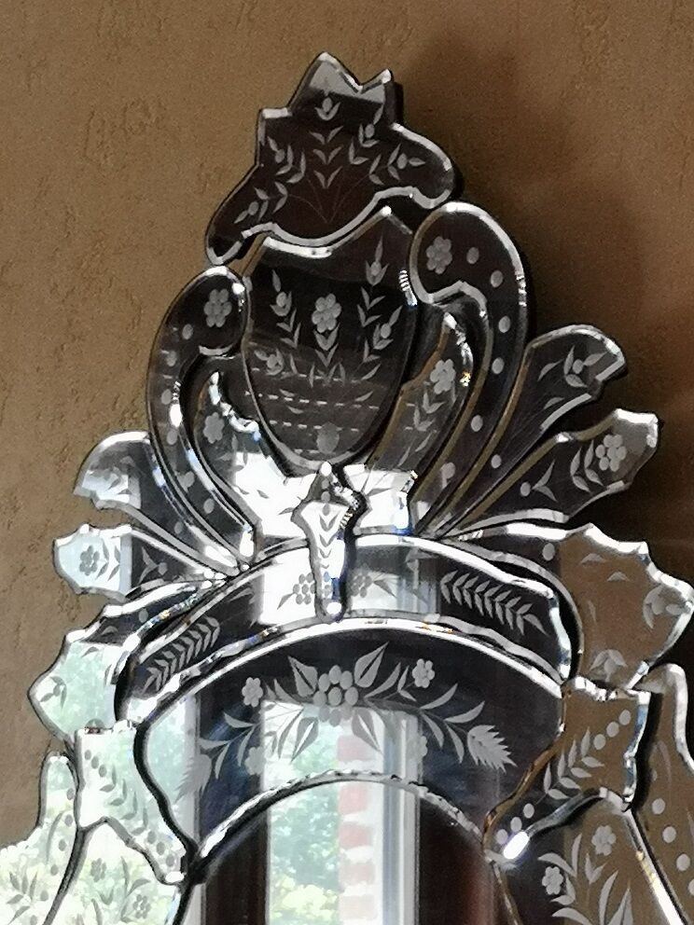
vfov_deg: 15.4
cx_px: 347
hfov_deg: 11.6
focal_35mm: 128
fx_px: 3422
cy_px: 462
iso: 64
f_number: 1.8
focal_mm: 3.95
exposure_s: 1/90
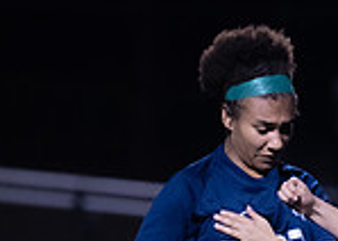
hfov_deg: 2.2
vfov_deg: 1.6
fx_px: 8637
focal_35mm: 901
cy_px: 274
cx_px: 408
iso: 4000
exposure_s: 1/1000
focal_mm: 167
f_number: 2.8
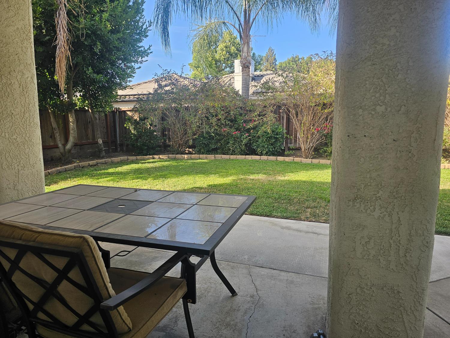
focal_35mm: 23
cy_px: 169
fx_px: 299
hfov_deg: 73.9
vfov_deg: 58.9
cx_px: 225
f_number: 1.7
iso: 32
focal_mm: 6.3
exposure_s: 1/359
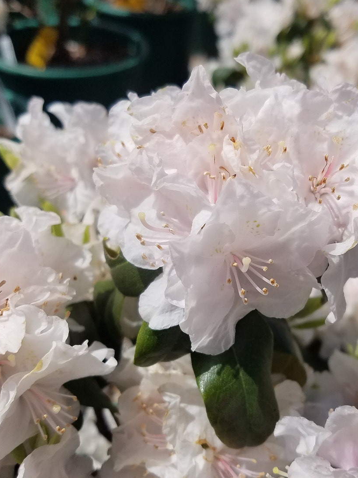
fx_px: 524
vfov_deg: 48.9
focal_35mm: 38
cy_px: 262
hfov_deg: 37.2
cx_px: 249
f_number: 1.7
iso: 50
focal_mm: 4.2
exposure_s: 1/3920
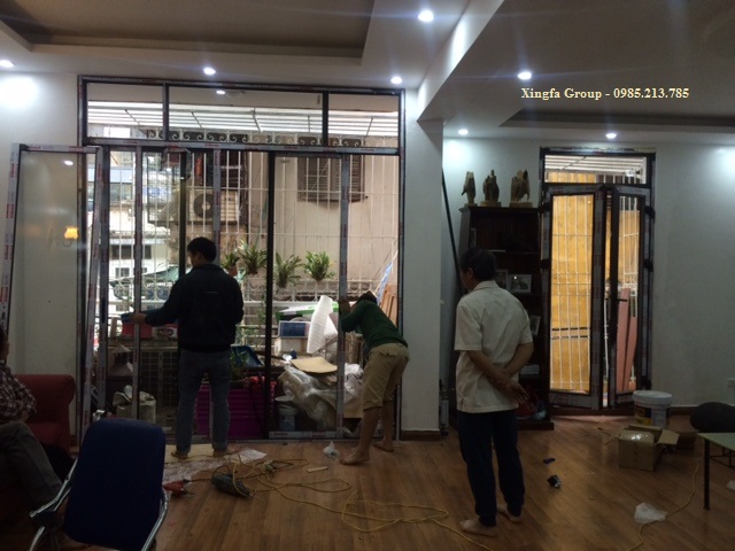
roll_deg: -1.2
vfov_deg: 48.2
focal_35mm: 29
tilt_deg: -2.4
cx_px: 368
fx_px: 616
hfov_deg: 61.7
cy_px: 276
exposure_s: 1/33
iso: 64
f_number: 2.2
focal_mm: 4.15
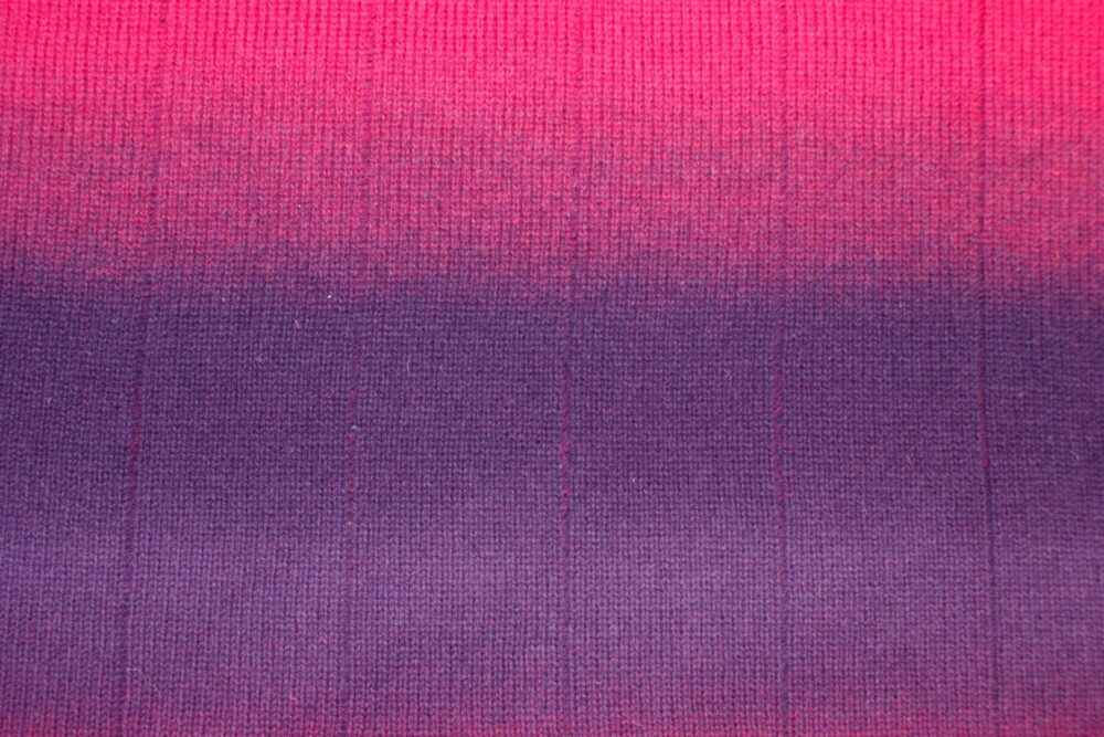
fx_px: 1288
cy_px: 368
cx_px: 552
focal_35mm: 42
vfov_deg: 31.9
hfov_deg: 46.4
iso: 400
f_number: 5.6
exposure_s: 1/60
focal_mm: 28
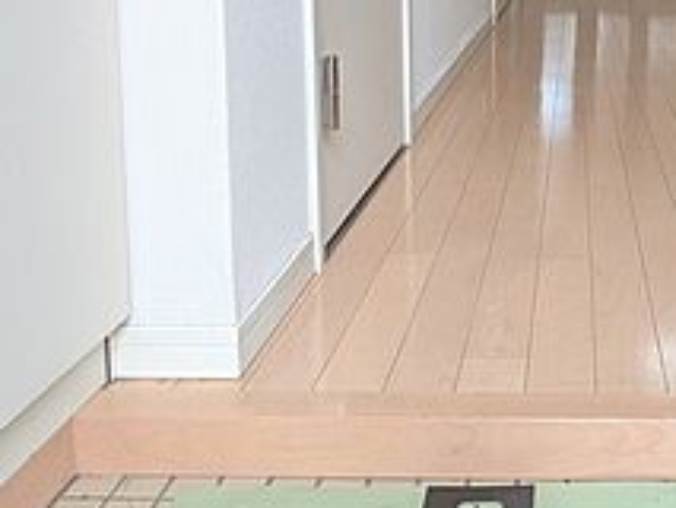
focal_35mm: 42
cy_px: -29
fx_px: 821
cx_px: 559
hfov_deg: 42.4
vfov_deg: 31.2
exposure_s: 1/120
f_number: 2.2
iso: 59
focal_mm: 1.83
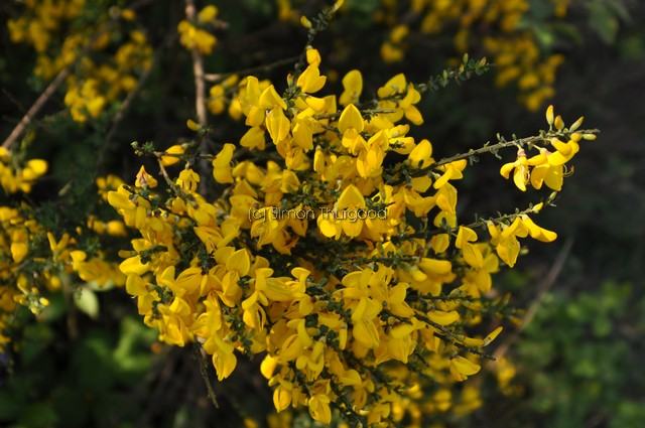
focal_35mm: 36
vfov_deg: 36.8
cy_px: 214
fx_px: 644
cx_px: 322
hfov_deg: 53.2
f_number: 2.8
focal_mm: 24
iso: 200
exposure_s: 1/1000
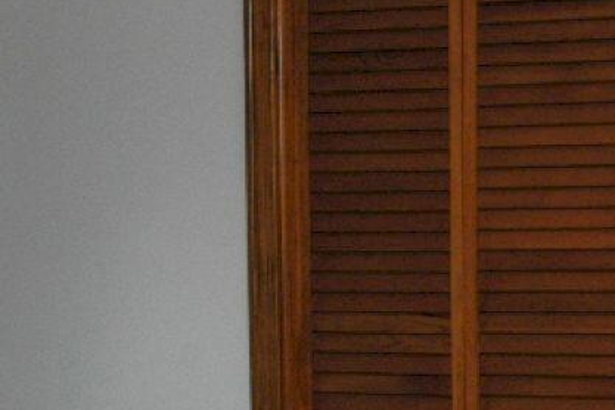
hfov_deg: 15.3
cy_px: 439
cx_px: 1026
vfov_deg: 11.4
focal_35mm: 119
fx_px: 2033
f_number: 8
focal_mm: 22
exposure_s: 1/125
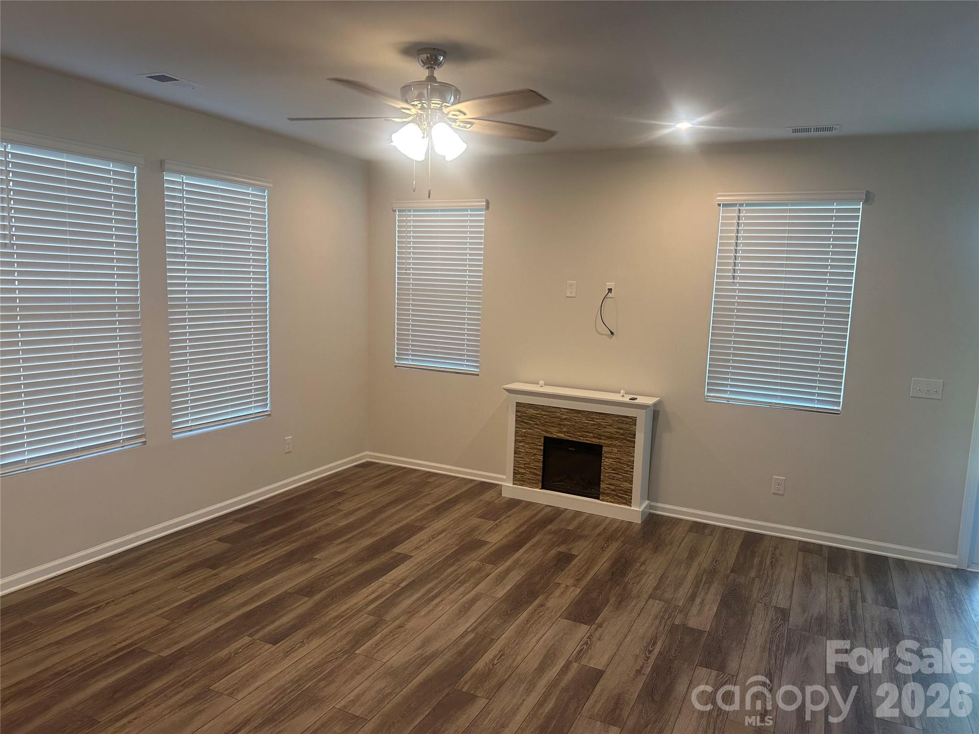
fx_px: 679
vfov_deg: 56.8
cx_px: 490
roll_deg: -1.9
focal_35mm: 24
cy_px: 367
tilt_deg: -7.6
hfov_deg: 71.6
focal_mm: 6.86
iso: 160
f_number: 1.78
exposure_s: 1/120
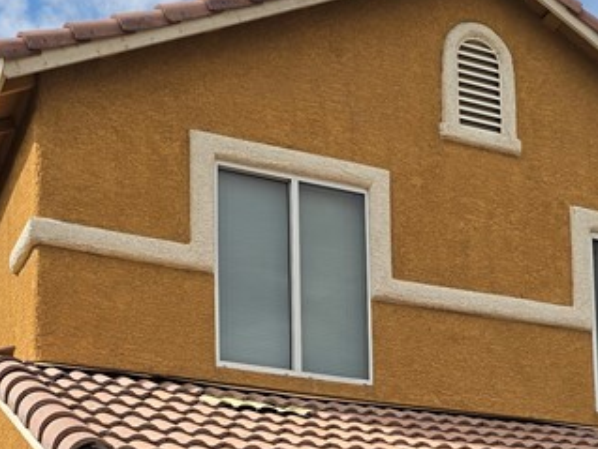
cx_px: 340
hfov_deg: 26.3
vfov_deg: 18.8
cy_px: 545
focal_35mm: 74
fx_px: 1279
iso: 80
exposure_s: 1/6352
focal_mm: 6.25
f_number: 1.7
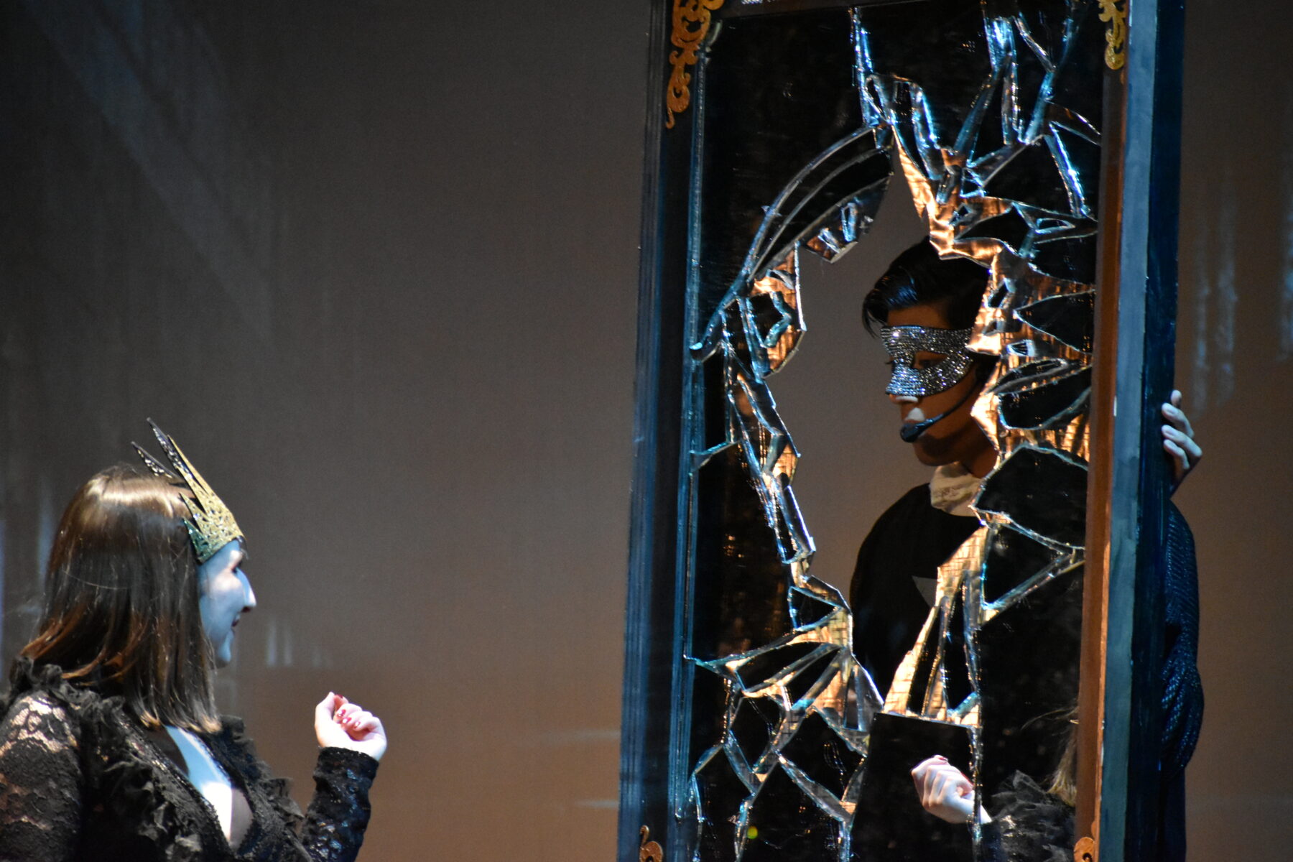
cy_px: 431
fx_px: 9427
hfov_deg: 7.8
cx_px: 646
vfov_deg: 5.2
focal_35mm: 262
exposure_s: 1/160
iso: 6400
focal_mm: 175
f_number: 5
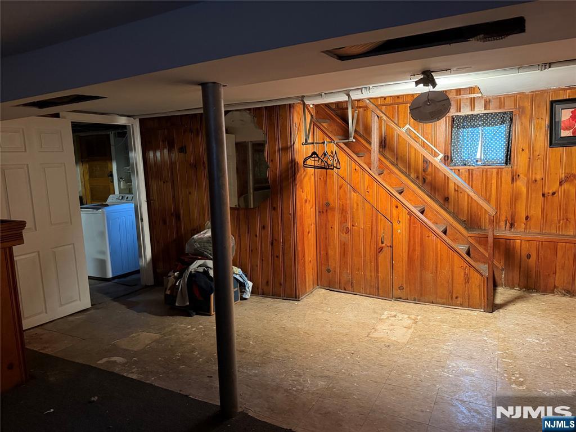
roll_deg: +2.4
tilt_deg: -8.2
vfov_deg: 56.8
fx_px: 399
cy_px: 216
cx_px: 288
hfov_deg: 71.6
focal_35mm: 24
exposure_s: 1/40
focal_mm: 6.76
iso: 640
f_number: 1.78
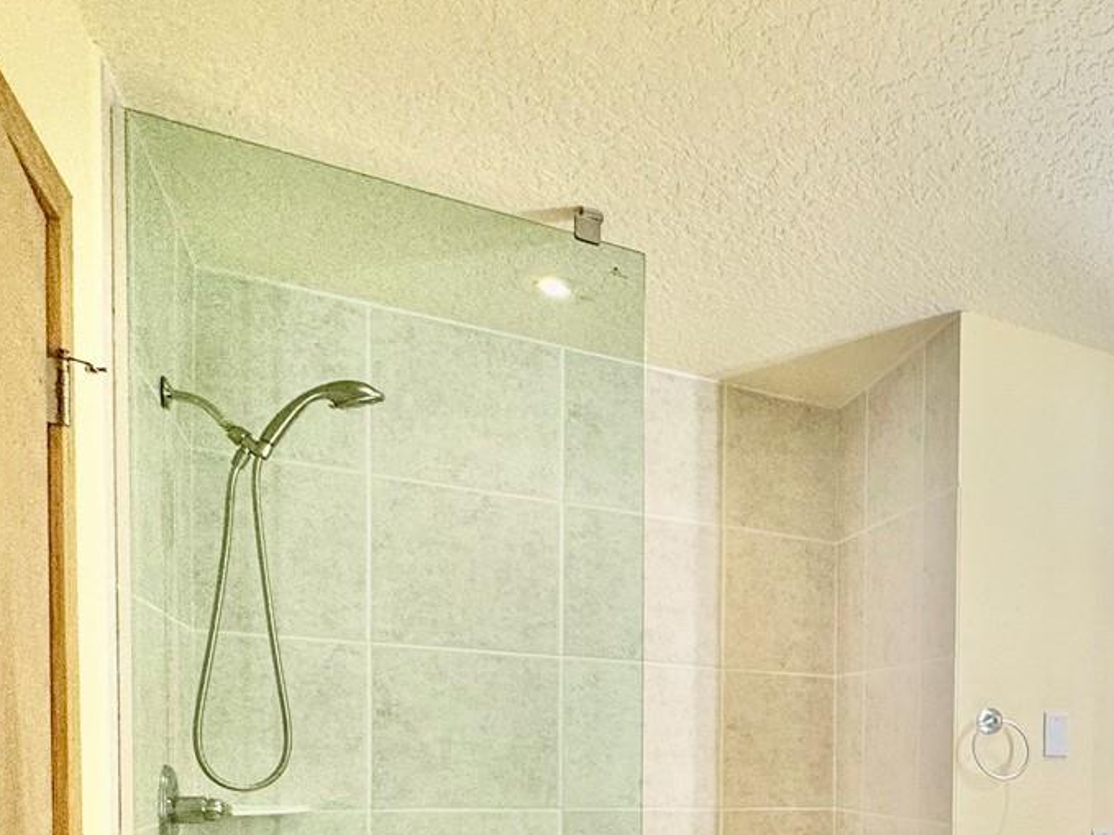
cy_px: 802
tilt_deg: -2.0
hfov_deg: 45.1
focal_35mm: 33
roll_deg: -1.1
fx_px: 1062
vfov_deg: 38.8
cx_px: 1160
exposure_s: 1/120
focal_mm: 2.22
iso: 125
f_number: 2.2
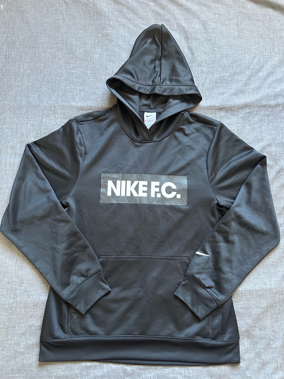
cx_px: 142
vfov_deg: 67.3
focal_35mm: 26
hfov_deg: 53.1
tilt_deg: -79.2
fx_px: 284
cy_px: 190
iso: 400
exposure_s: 1/60
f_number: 1.5
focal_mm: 5.7
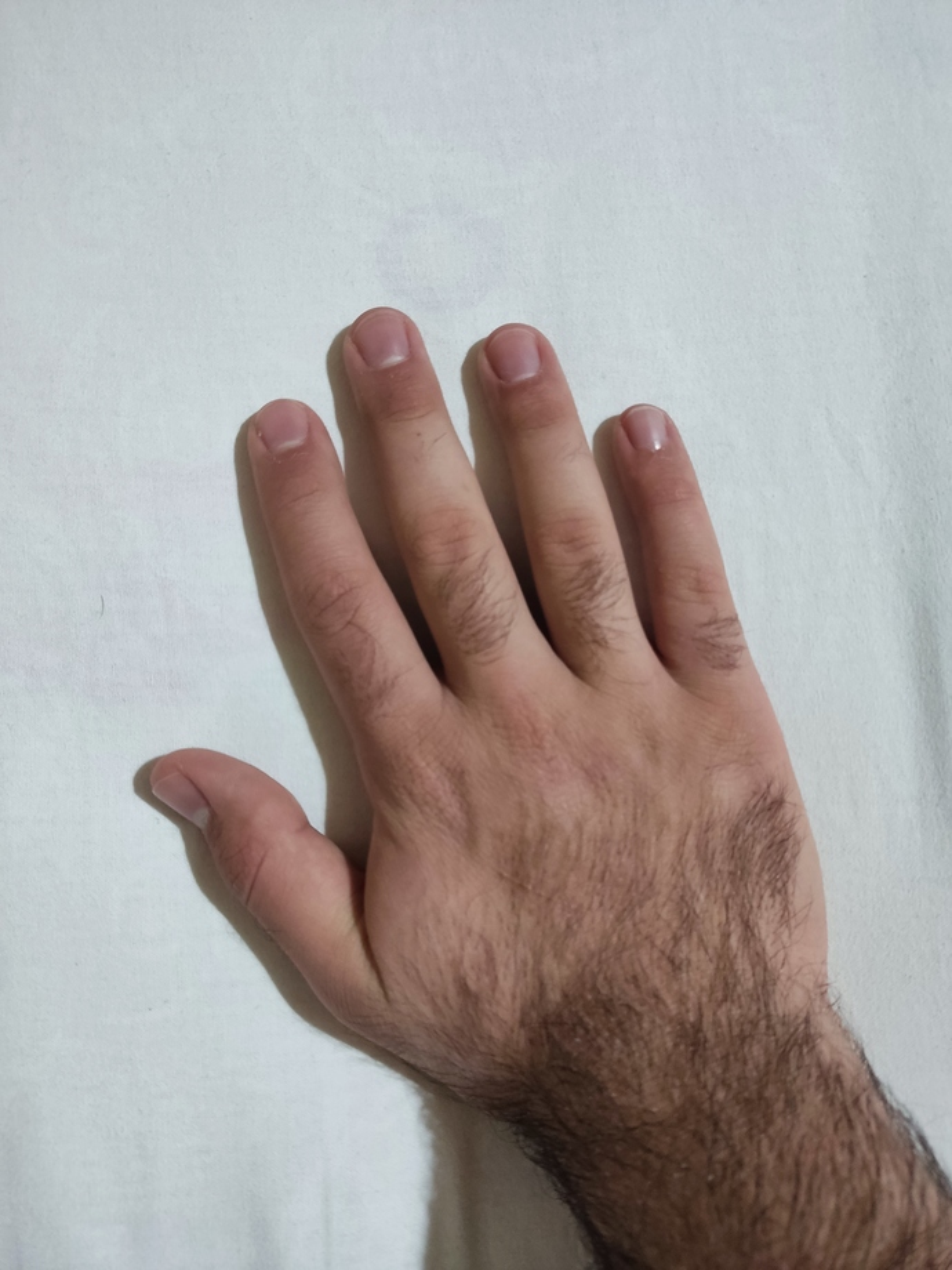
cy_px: 635
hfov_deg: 54.9
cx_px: 476
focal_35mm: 25
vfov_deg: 69.4
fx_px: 917
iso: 916
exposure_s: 1/33
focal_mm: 4.71
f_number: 1.79
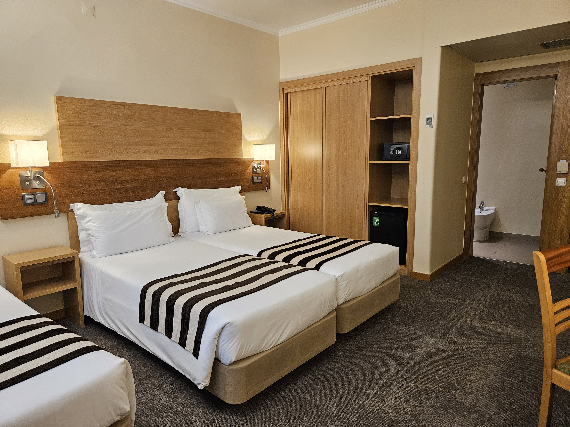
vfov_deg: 58.9
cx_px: 285
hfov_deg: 73.9
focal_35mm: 23
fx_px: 379
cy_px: 214
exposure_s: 1/100
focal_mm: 5.4
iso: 500
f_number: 1.8
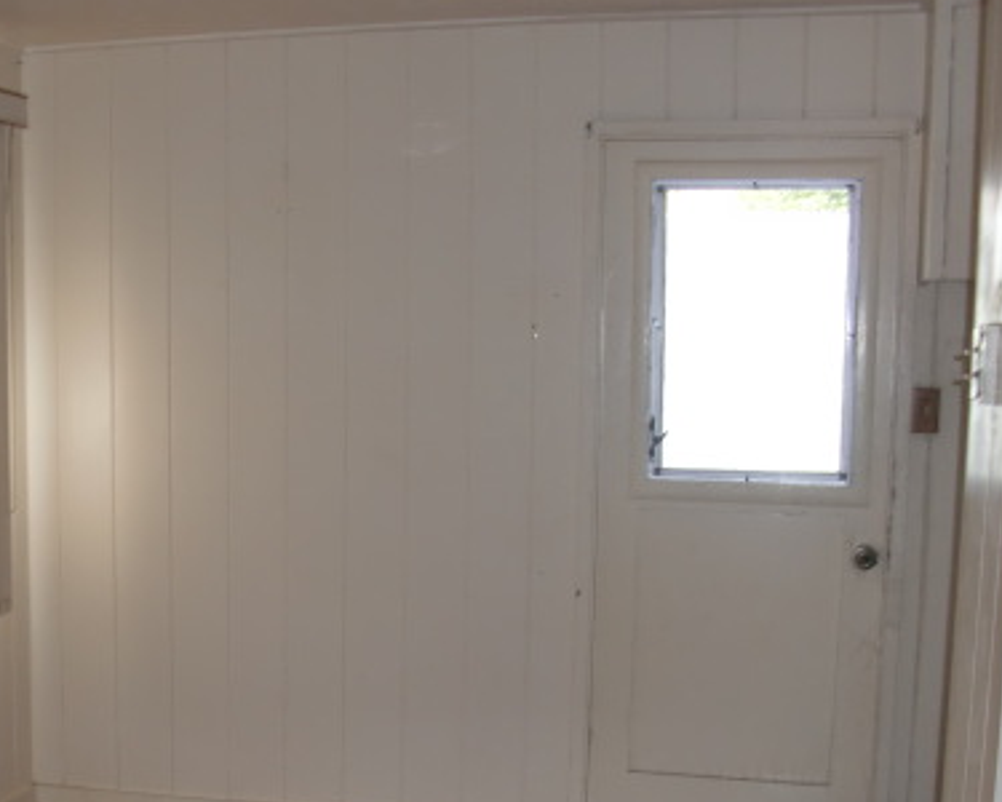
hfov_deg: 31.0
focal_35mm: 60
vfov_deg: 25.0
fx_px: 1779
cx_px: 267
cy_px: 620
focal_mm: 6.3
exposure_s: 1/60
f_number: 2.8
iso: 160
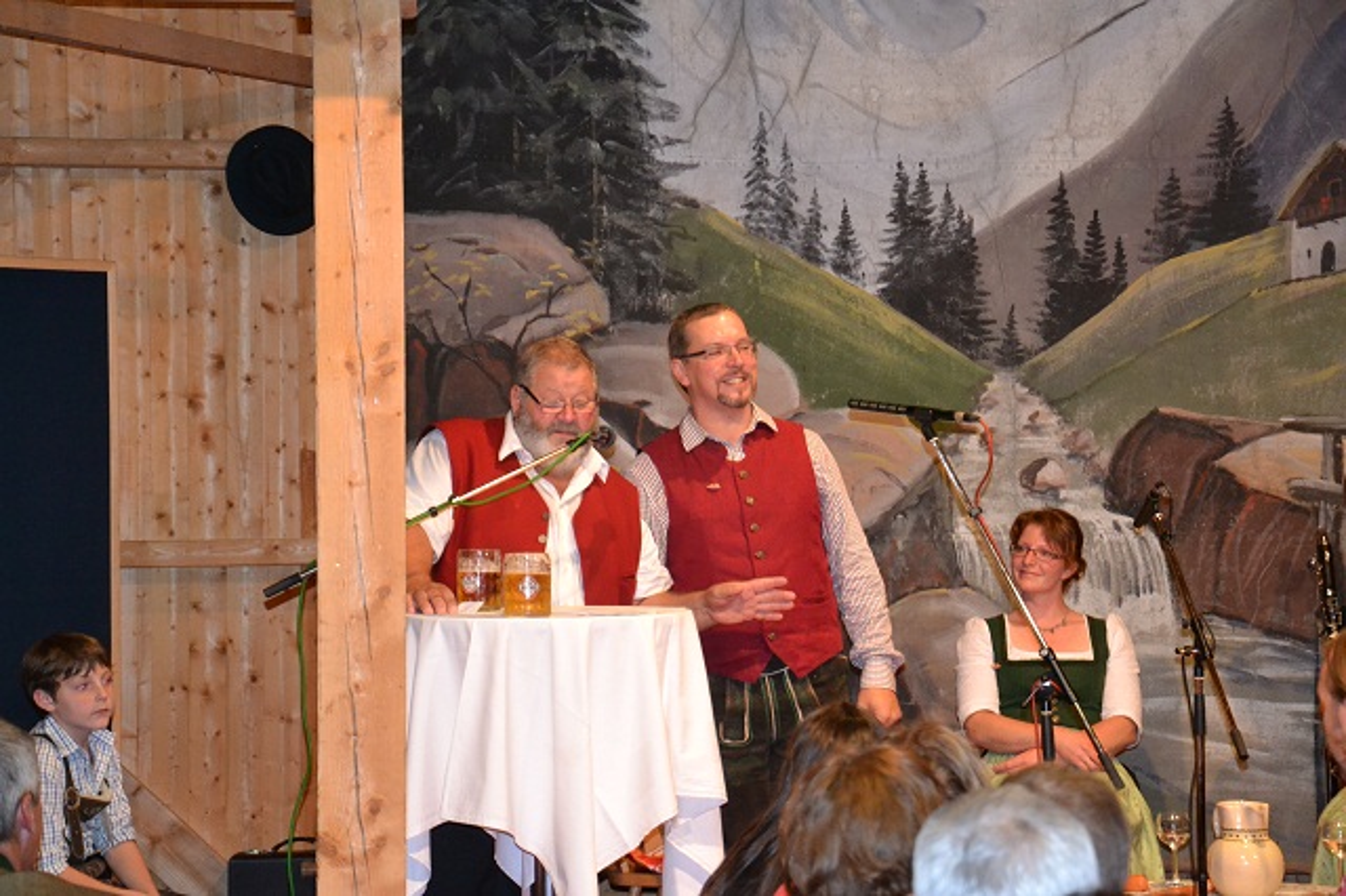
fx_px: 3699
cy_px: 448
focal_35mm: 99
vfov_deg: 13.8
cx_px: 673
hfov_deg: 20.6
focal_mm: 66
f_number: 5.3
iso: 2800
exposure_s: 1/60
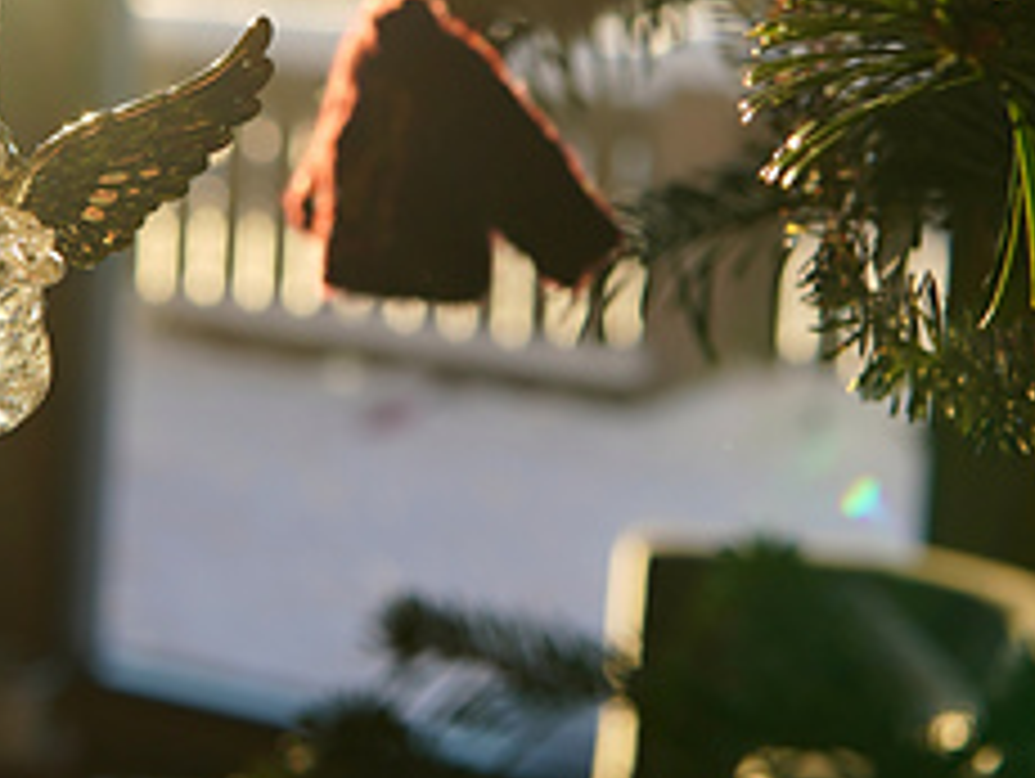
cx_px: 407
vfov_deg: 15.6
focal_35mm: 94
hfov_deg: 20.8
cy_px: 99
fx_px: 2813
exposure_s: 1/250
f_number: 4.5
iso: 100
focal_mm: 30
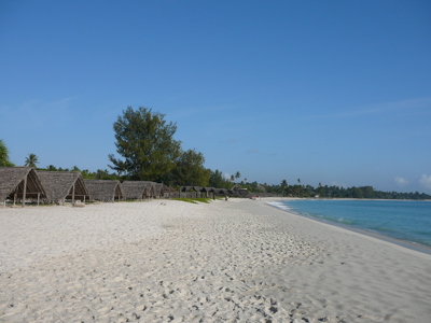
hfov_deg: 52.6
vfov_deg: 40.7
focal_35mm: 35
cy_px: 162
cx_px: 216
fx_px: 436
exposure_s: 1/640
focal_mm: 5.2
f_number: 5
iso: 80
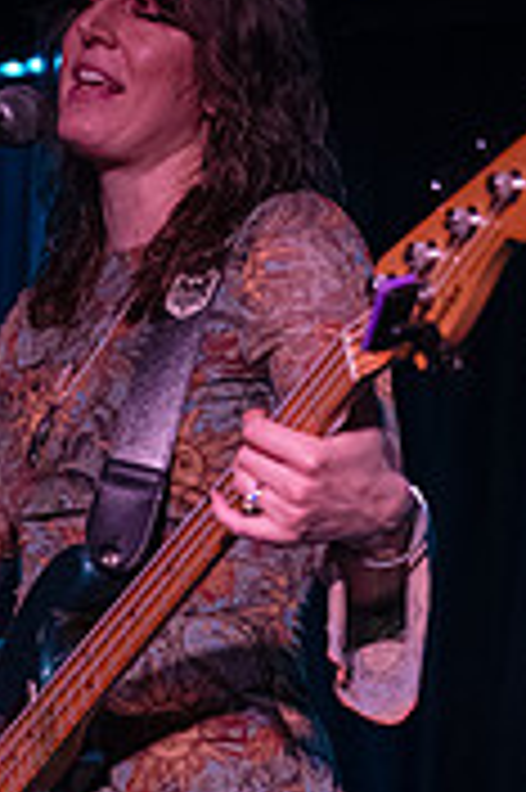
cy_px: 724
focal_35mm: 115
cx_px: 45
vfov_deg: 17.5
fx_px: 2525
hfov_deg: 11.8
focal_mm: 45
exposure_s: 1/400
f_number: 3.2
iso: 16000
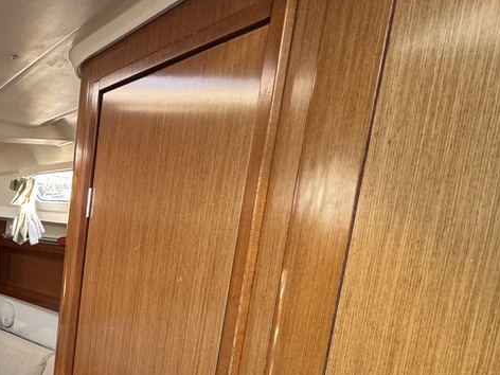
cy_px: 314
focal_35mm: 38
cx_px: -174
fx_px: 549
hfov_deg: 33.3
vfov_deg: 36.1
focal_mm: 2.22
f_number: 2.2
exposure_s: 1/99
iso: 160
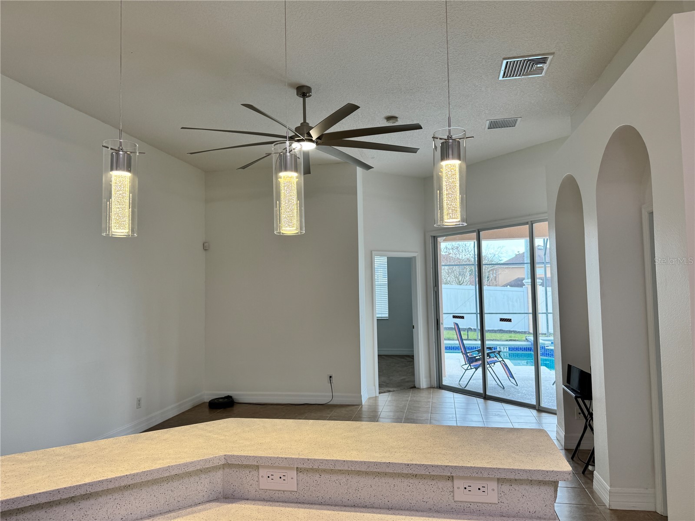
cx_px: 348
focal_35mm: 24
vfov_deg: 56.8
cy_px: 260
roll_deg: +0.8
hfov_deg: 71.6
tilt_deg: +2.8
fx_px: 482
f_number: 1.78
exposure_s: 1/161
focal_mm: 6.76
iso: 80
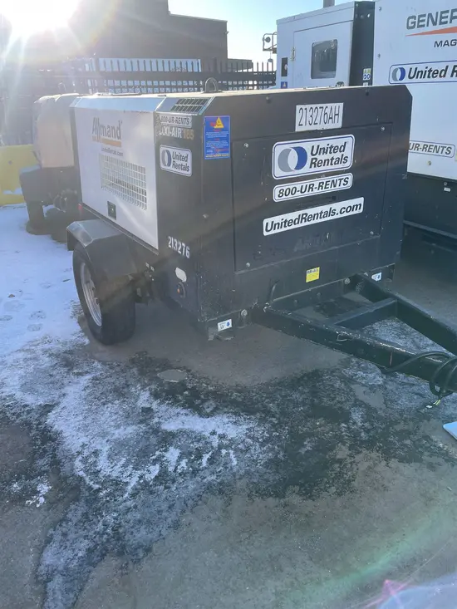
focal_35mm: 26
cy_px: 304
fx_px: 458
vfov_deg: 67.3
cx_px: 228
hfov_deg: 53.1
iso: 32
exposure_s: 1/619
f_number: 1.6
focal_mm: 4.2
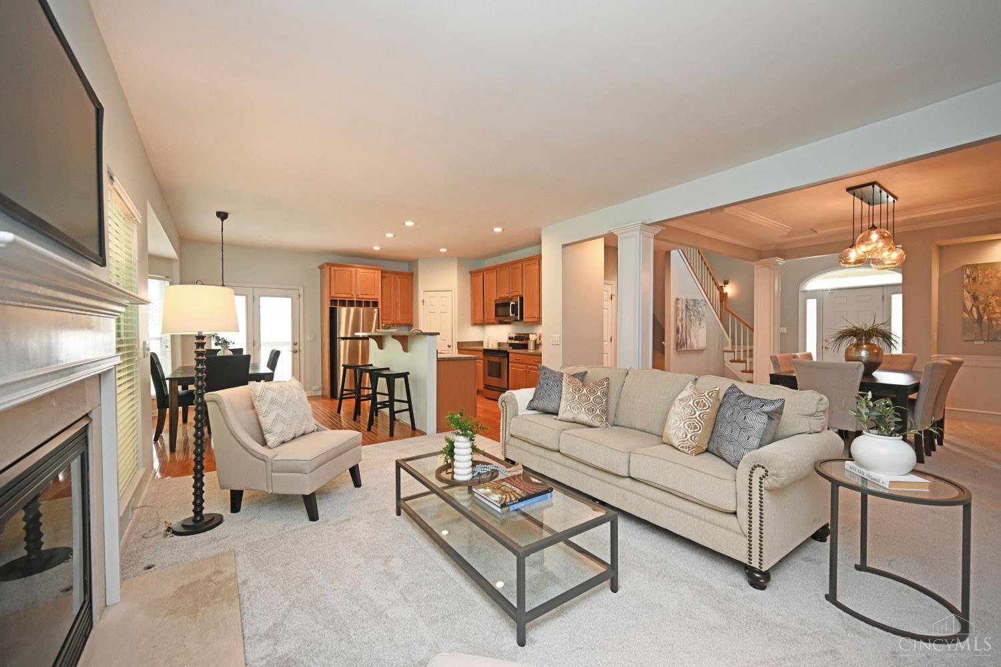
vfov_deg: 81.2
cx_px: 500
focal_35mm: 14
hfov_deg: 104.3
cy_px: 334
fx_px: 389
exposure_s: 1/60
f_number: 4
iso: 640
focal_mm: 14
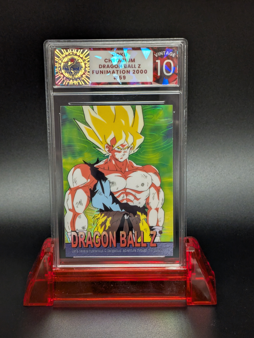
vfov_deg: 38.9
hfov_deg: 29.7
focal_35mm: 49
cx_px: 127
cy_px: 169
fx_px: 479
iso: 131
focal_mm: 4.53
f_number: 1.7
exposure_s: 1/60
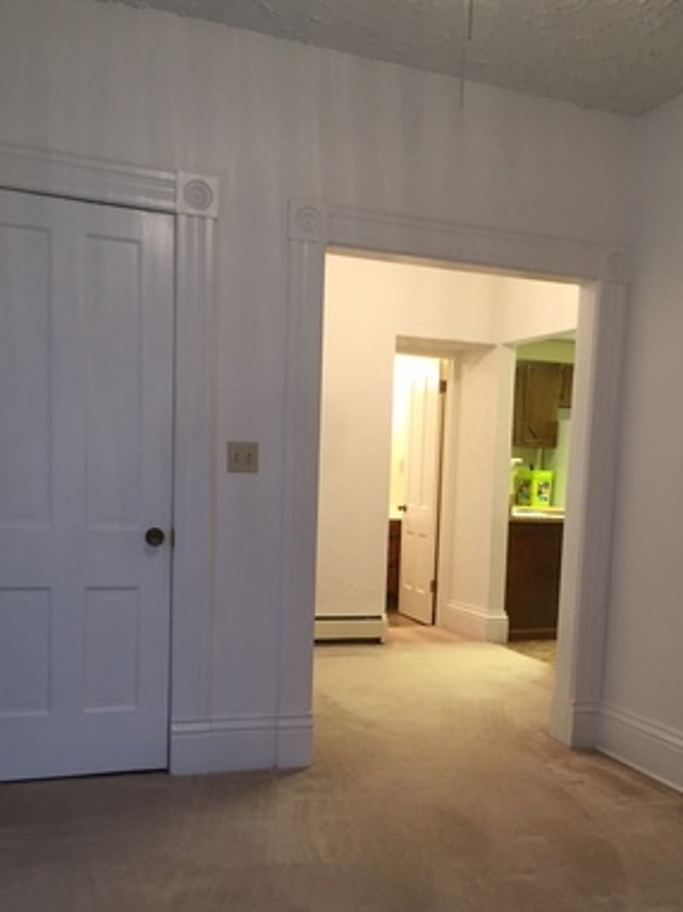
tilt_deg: -5.7
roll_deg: -2.8
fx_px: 1001
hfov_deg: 37.5
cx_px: 424
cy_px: 573
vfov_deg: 48.5
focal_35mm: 38
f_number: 2.2
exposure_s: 1/30
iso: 80
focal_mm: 4.15
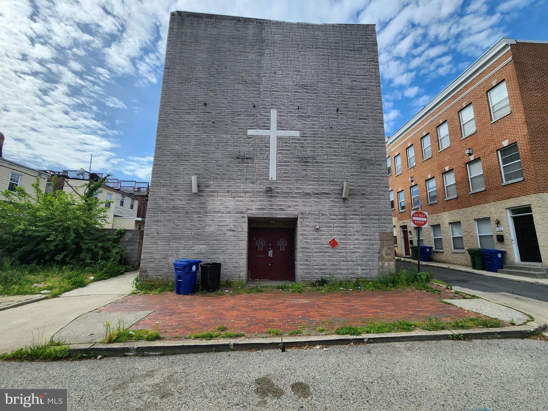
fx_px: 206
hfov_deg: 106.2
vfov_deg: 89.9
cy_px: 206
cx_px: 274
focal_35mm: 13
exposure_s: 1/2302
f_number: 2.2
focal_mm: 2.2
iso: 50
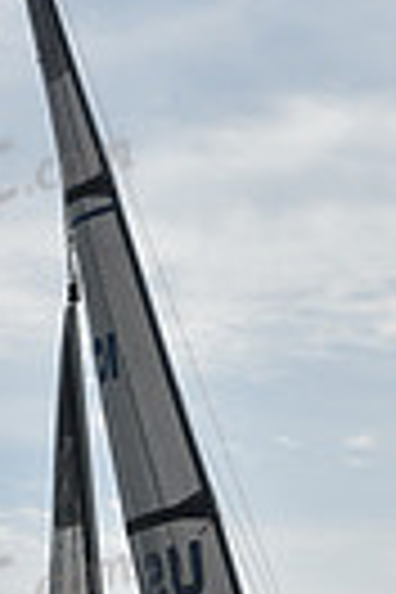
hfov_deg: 4.5
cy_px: 806
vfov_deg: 6.6
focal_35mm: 308
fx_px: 5082
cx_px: 367
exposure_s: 1/1250
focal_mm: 70
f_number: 11
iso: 320
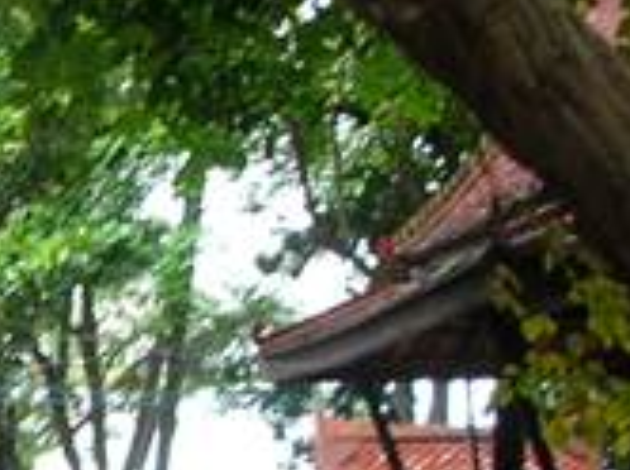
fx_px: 3071
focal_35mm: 169
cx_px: -334
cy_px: 404
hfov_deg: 11.2
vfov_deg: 8.7
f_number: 2.8
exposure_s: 1/30
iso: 53
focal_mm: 5.8
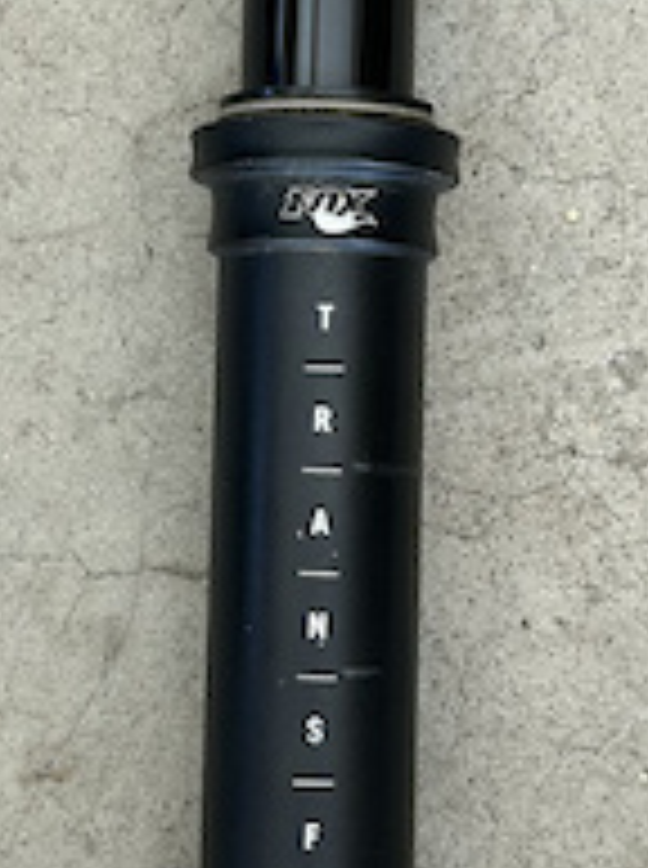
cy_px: 355
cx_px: 320
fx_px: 2705
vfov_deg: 18.2
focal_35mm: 108
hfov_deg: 13.7
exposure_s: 1/121
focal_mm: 5.7
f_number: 1.5
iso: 64
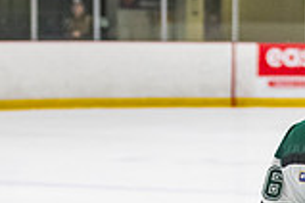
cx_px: 341
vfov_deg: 4.0
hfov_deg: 5.9
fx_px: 2923
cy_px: 337
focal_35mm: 345
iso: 2000
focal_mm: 70
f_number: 3.2
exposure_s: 1/640
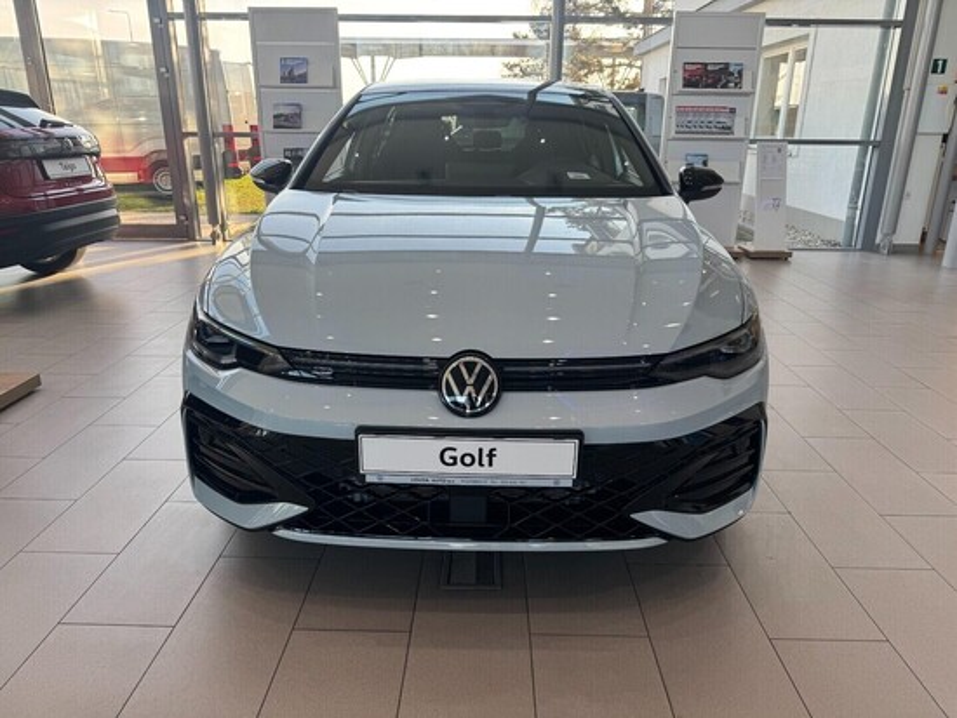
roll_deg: -1.0
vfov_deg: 56.9
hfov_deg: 71.6
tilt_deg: -18.9
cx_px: 478
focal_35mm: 24
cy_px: 359
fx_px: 664
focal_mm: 6.76
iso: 80
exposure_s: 1/283
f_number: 1.78
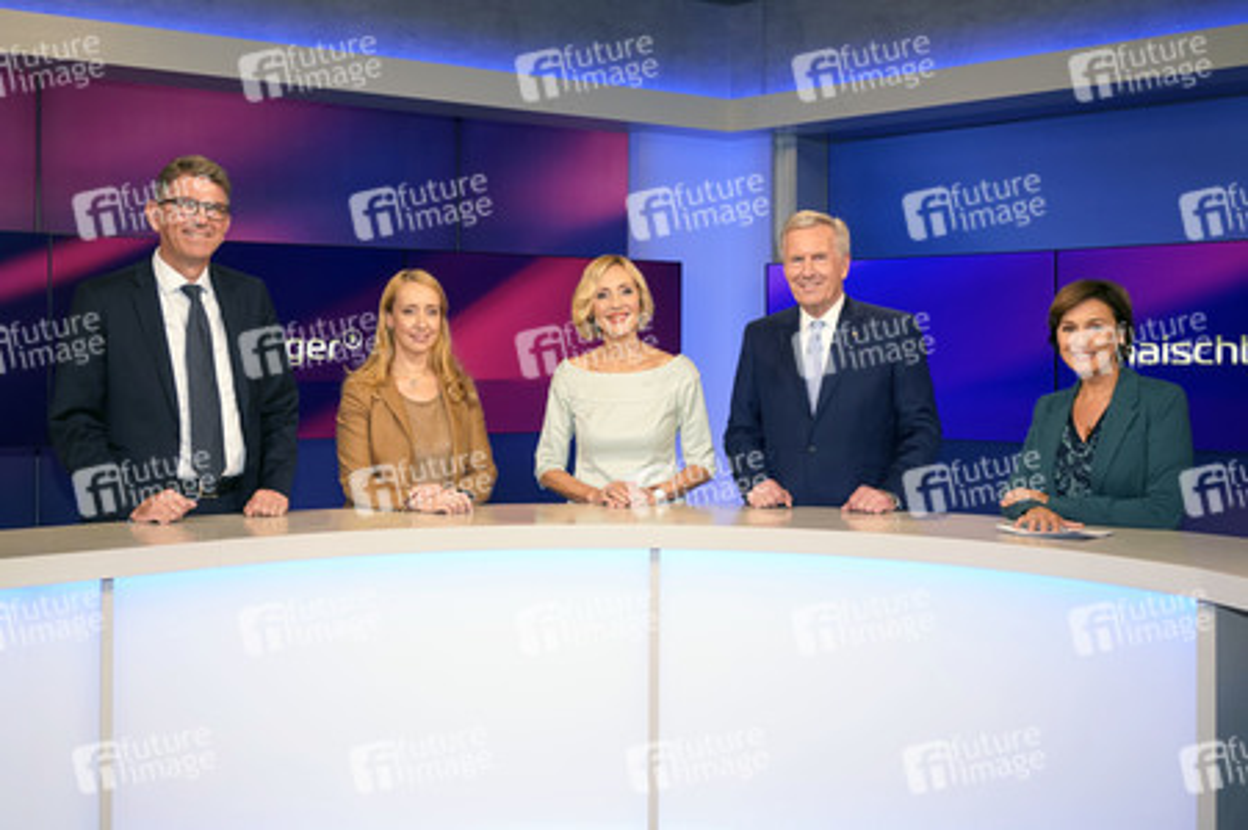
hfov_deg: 57.3
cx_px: 624
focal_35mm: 33
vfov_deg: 39.9
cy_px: 415
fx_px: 1143
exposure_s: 1/125
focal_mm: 33
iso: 1600
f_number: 4.5
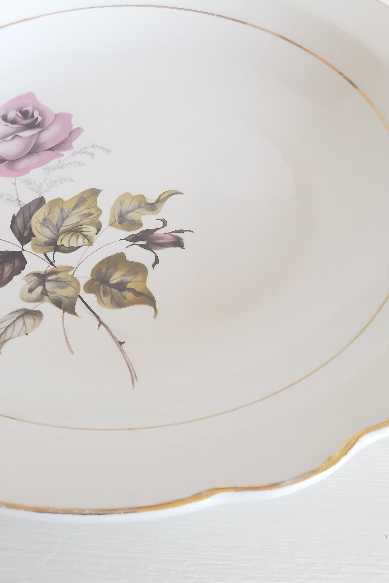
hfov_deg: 34.7
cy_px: 270
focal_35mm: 38
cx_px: 128
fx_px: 616
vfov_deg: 50.7
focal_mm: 3.93
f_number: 1.7
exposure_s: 1/200
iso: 200
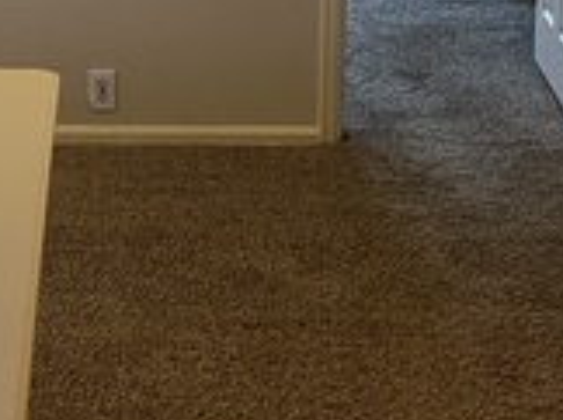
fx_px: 1673
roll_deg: -0.2
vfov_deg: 13.6
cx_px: 87
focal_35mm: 103
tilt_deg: -8.6
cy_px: -174
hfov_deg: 18.9
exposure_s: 1/60
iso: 100
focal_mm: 5.7
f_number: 1.5
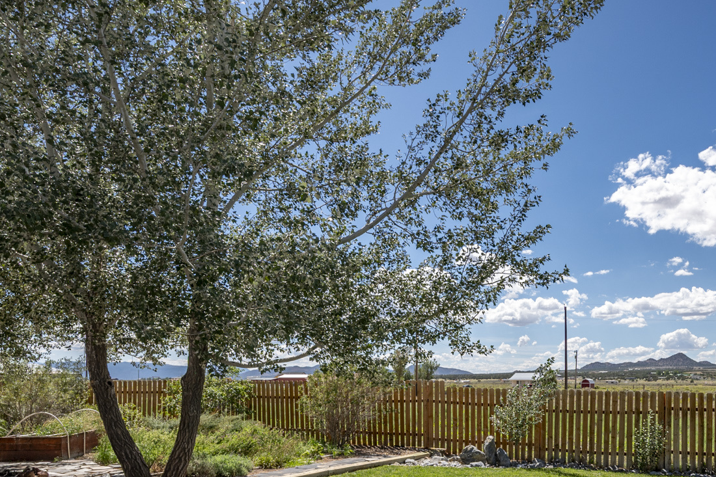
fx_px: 597
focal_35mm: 30
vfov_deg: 42.0
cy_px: 370
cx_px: 437
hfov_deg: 61.3
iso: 250
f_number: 13
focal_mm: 16.5
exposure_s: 1/320
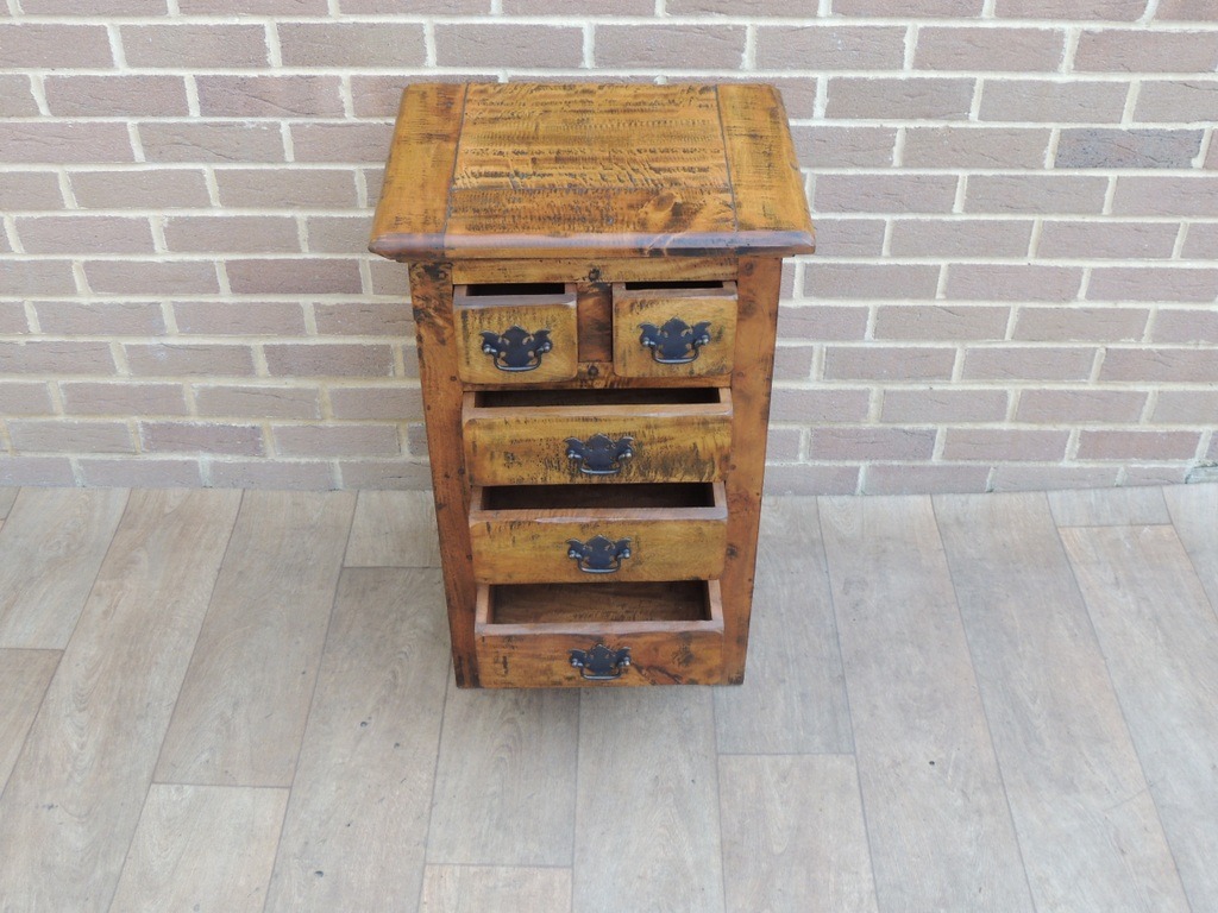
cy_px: 456
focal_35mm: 40
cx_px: 609
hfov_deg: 46.8
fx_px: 1407
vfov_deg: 36.0
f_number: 3.3
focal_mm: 7.1
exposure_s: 1/50
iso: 180
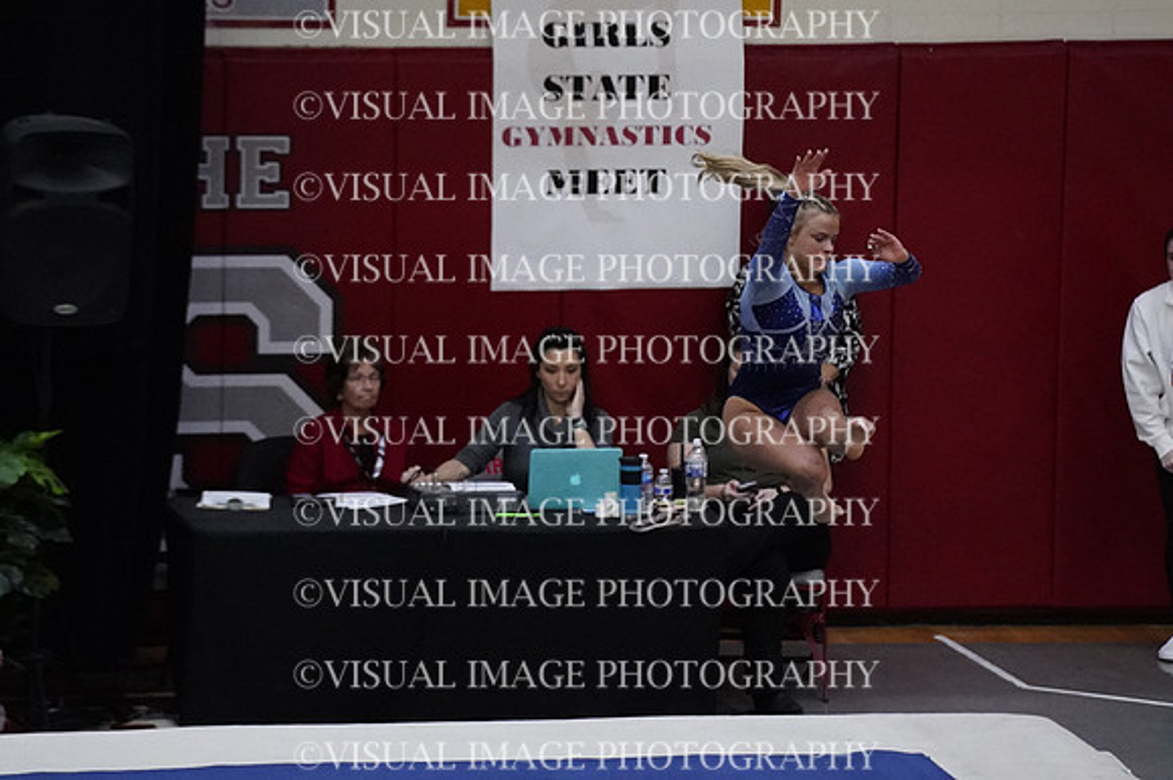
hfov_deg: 7.6
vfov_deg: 5.1
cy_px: 390
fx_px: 8792
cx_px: 586
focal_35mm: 270
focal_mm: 180
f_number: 4
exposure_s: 1/800
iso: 12800
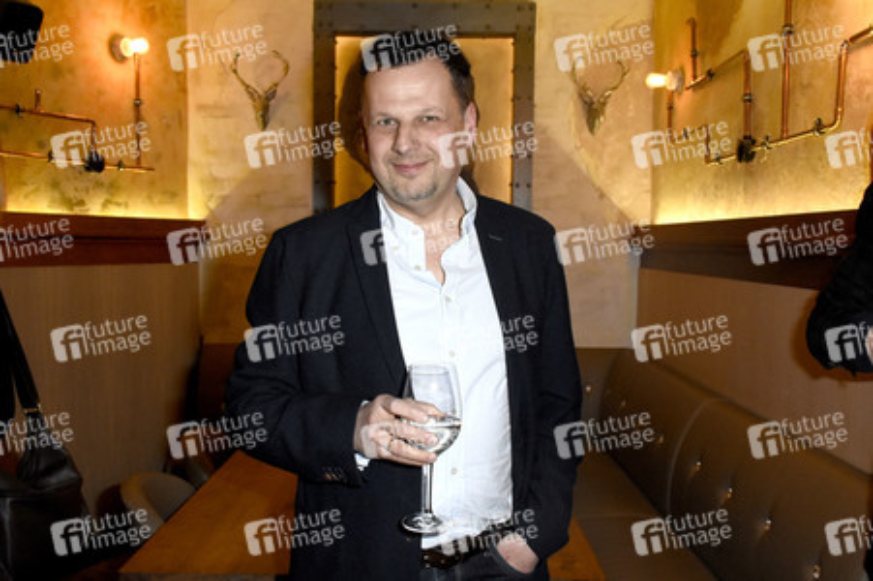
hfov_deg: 53.2
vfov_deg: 36.8
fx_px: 872
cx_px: 436
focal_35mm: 36
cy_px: 290
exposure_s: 1/60
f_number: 6.3
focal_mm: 24
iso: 3200
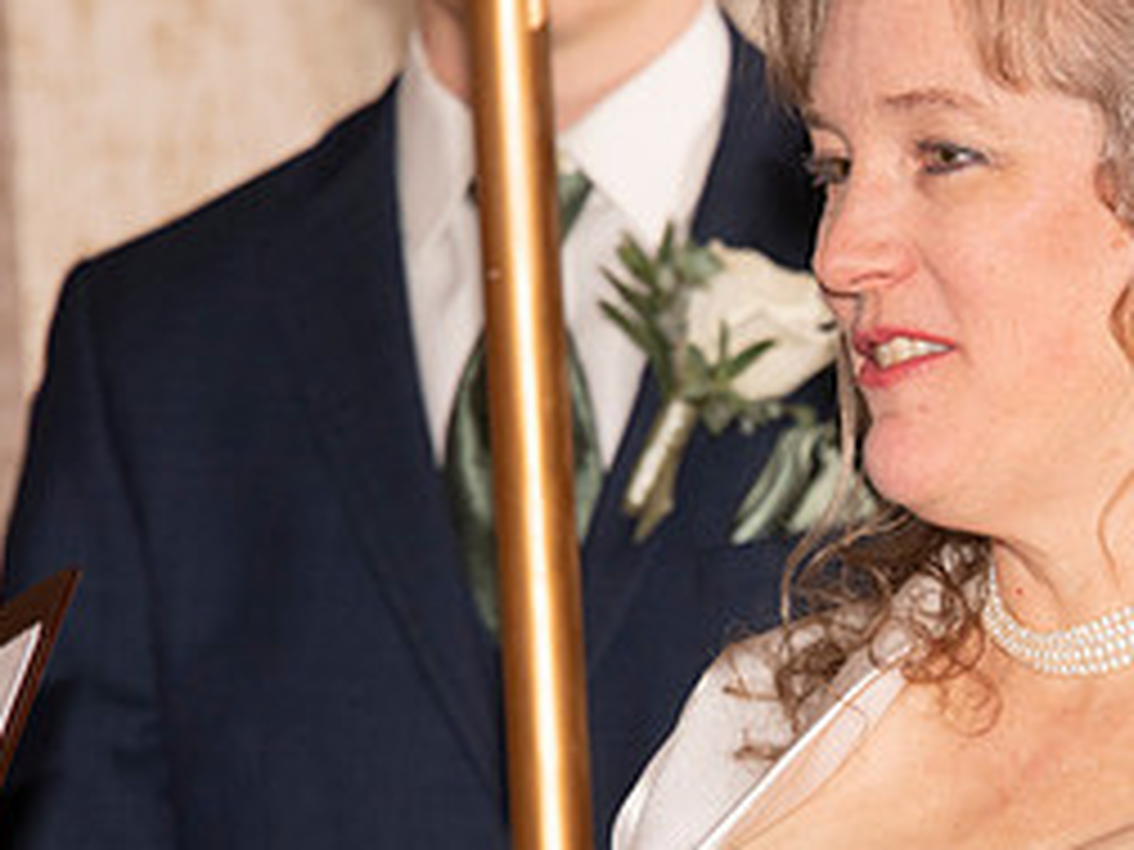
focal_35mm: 509
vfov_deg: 2.9
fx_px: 16675
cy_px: 614
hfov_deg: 3.9
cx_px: 963
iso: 1000
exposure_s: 1/160
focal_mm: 230
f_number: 9
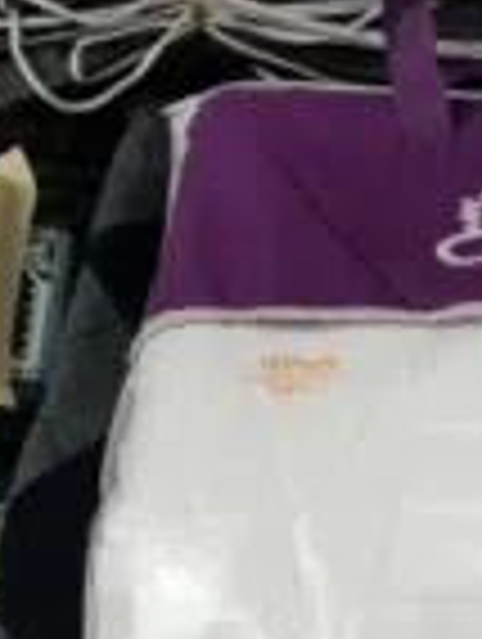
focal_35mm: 73
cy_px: 693
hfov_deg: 18.9
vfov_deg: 24.9
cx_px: 608
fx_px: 1351
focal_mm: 4.3
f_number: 1.7
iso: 100
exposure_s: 1/50
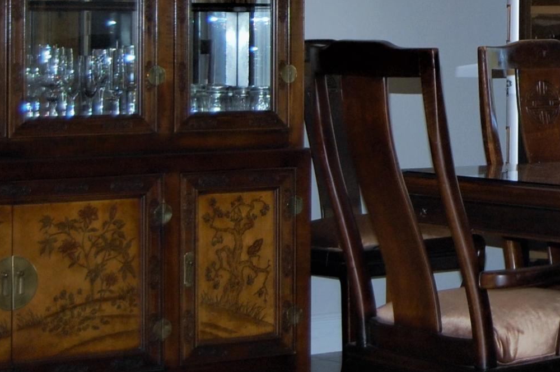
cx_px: 668
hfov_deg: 14.7
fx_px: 2098
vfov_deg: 10.1
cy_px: 1
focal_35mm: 135
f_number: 4.2
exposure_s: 1/60
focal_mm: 30
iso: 400
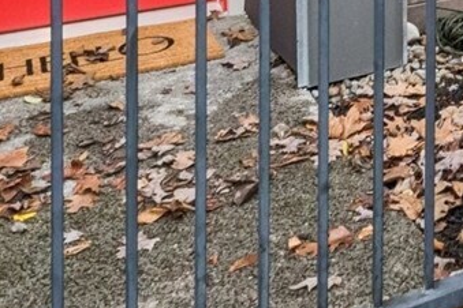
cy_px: -261
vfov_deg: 15.4
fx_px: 965
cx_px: 742
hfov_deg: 21.4
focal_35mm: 75
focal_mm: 10
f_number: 9
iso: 800
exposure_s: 1/30
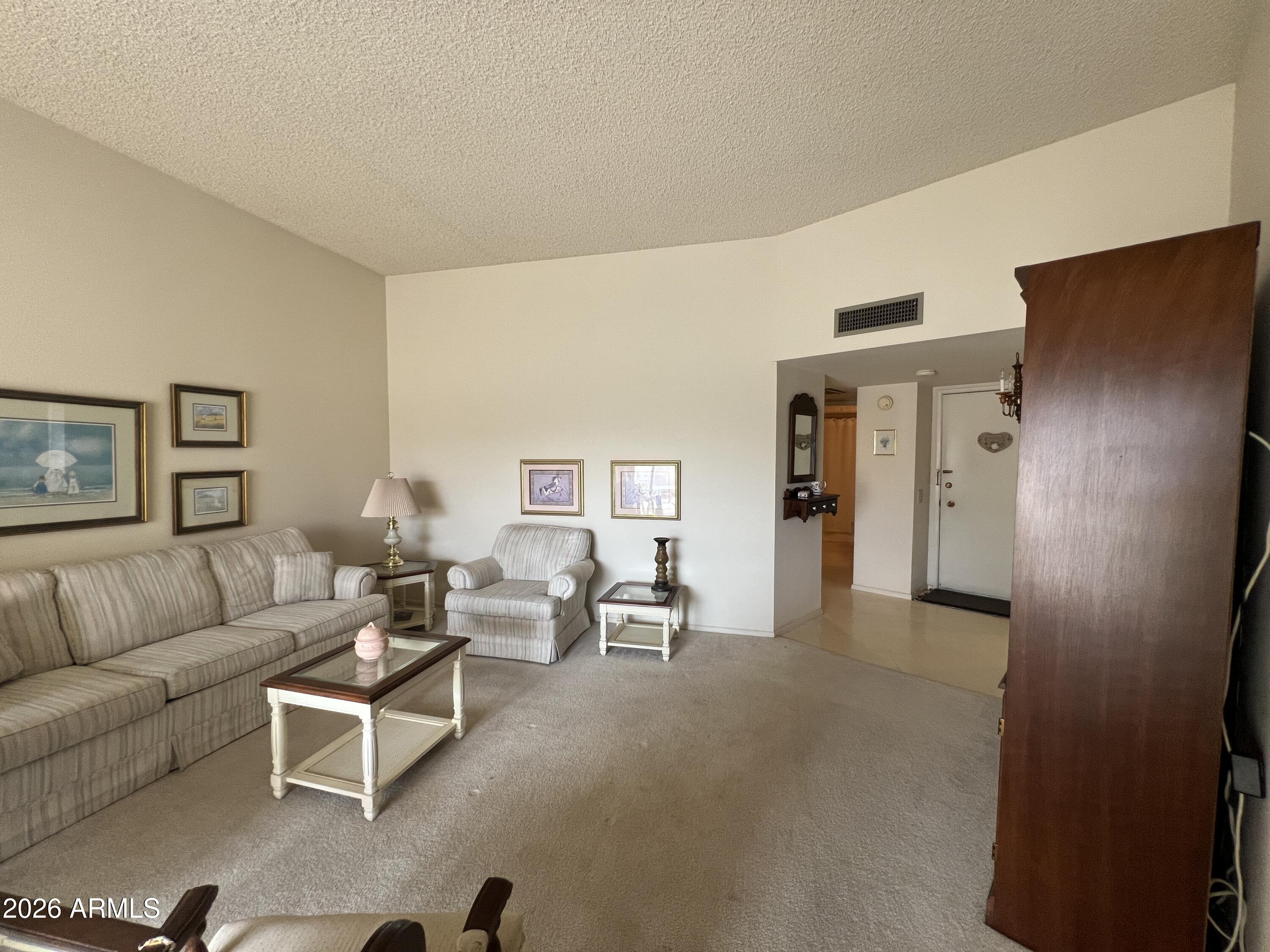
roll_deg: -0.5
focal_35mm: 13
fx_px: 477
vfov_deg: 89.9
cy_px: 476
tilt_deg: -2.4
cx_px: 635
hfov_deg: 106.2
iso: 125
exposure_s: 1/120
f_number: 1.8
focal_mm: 1.57
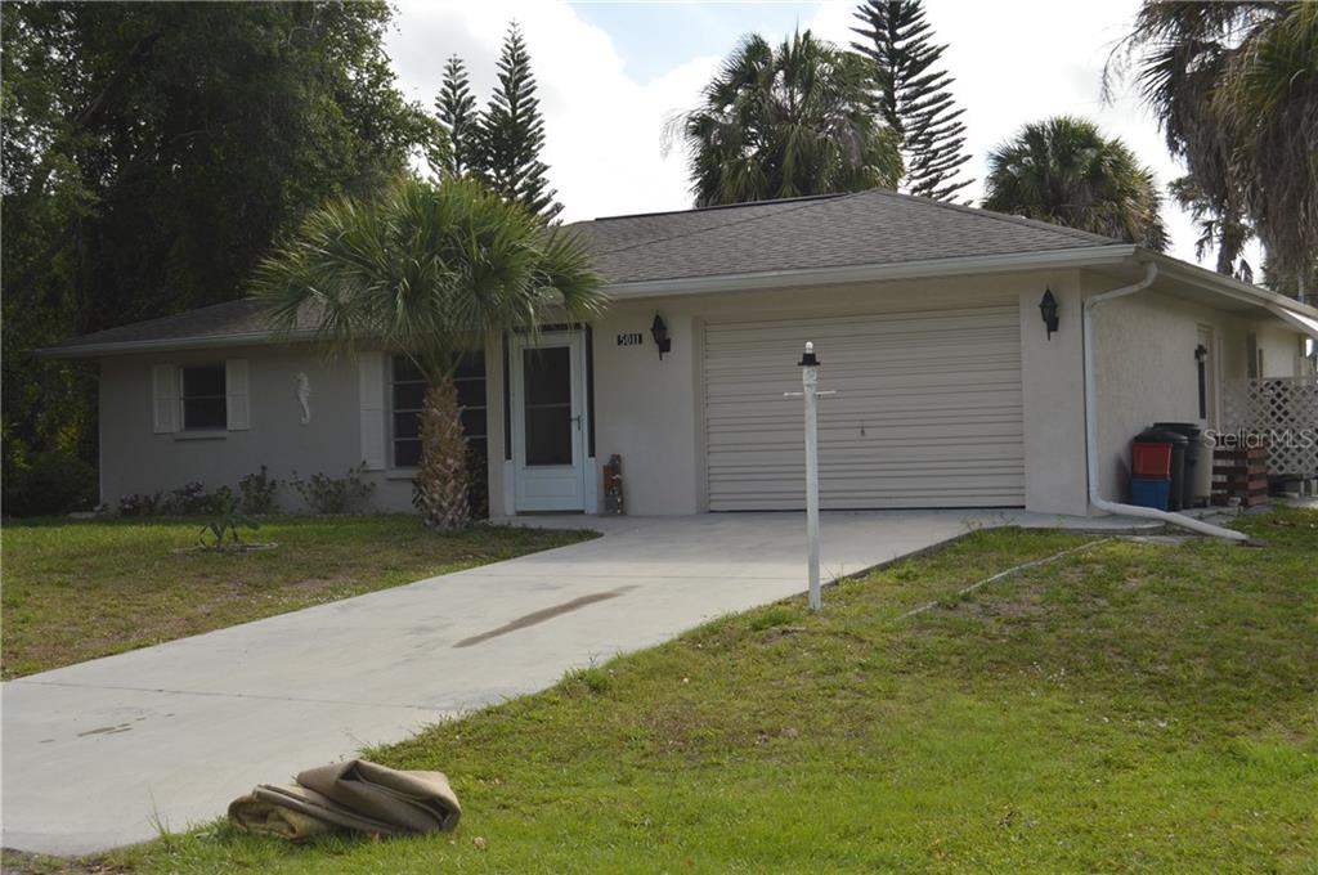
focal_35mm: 51
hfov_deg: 38.9
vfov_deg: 26.4
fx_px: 1865
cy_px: 438
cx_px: 659
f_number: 9
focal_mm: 34
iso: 100
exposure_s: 1/200
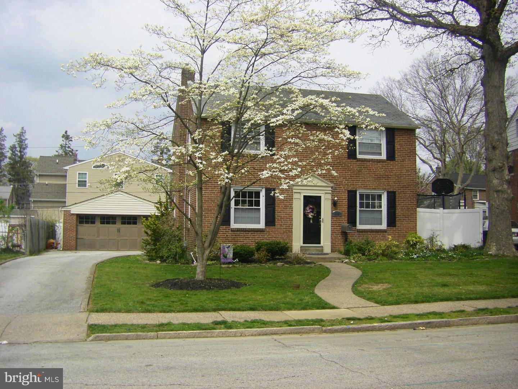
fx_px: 569
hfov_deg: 49.0
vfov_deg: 37.7
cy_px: 194
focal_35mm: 38
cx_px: 259
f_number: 7
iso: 64
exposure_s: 1/200
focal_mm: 6.3
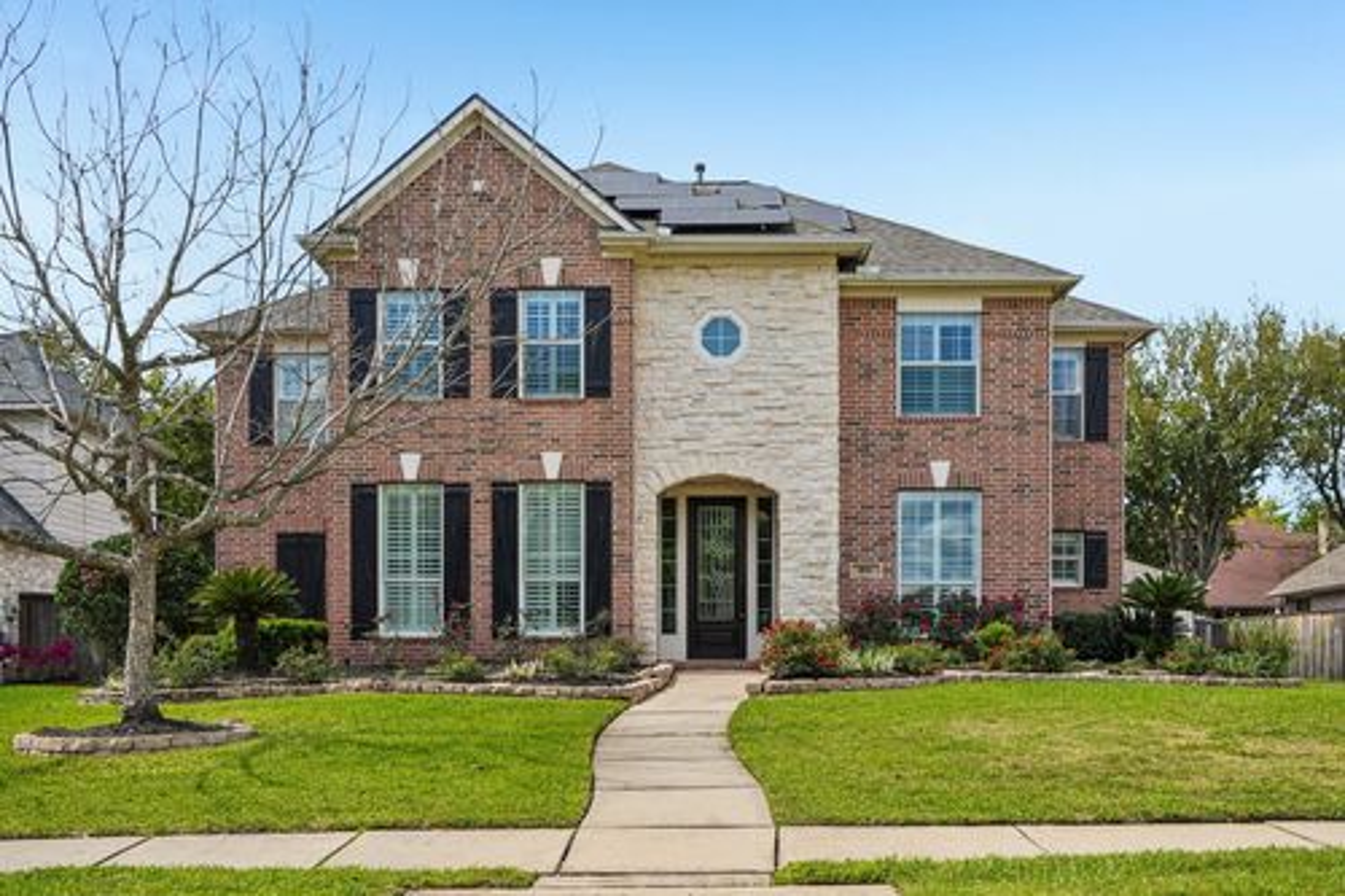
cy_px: 448
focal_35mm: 33
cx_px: 672
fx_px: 1232
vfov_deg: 39.9
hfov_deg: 57.2
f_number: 8
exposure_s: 1/800
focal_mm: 33
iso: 500
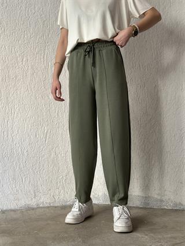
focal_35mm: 48
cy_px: 123
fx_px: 342
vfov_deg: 39.6
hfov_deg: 30.3
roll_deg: +0.2
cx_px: 92
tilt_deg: +0.9
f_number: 1.78
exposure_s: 1/87
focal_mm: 6.86
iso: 125
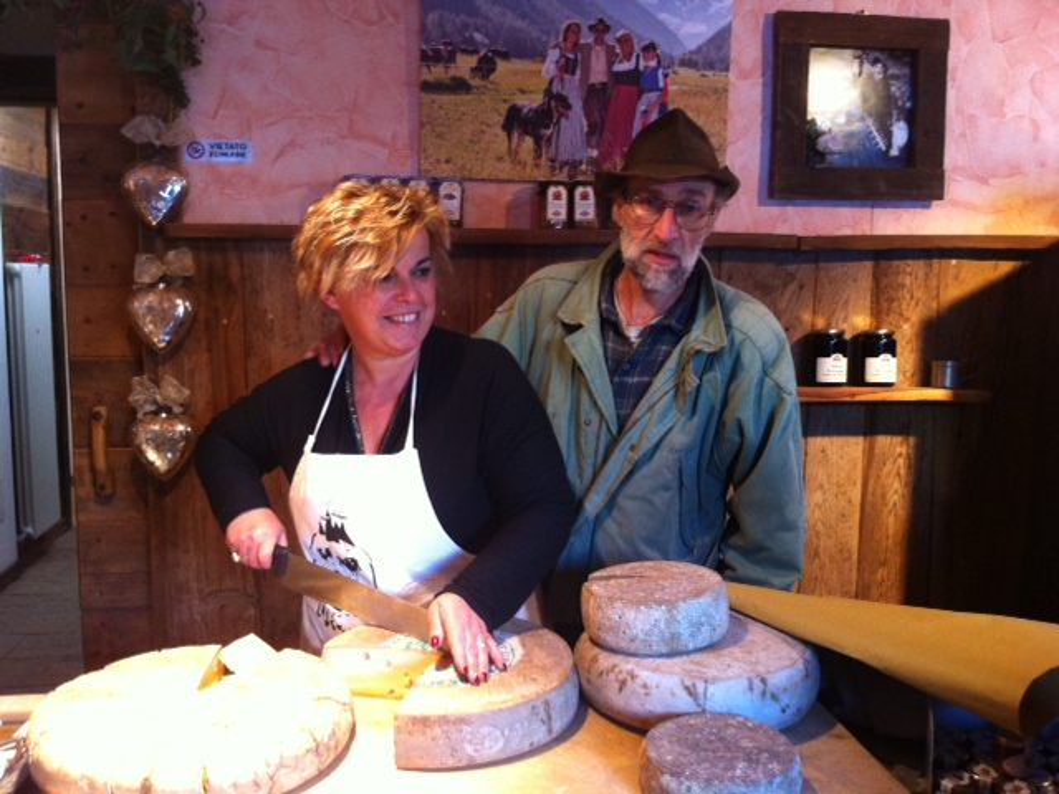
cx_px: 530
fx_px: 1071
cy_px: 397
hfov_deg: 52.6
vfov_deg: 40.7
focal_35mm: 35
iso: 160
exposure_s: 1/15
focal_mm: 3.85
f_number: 2.8
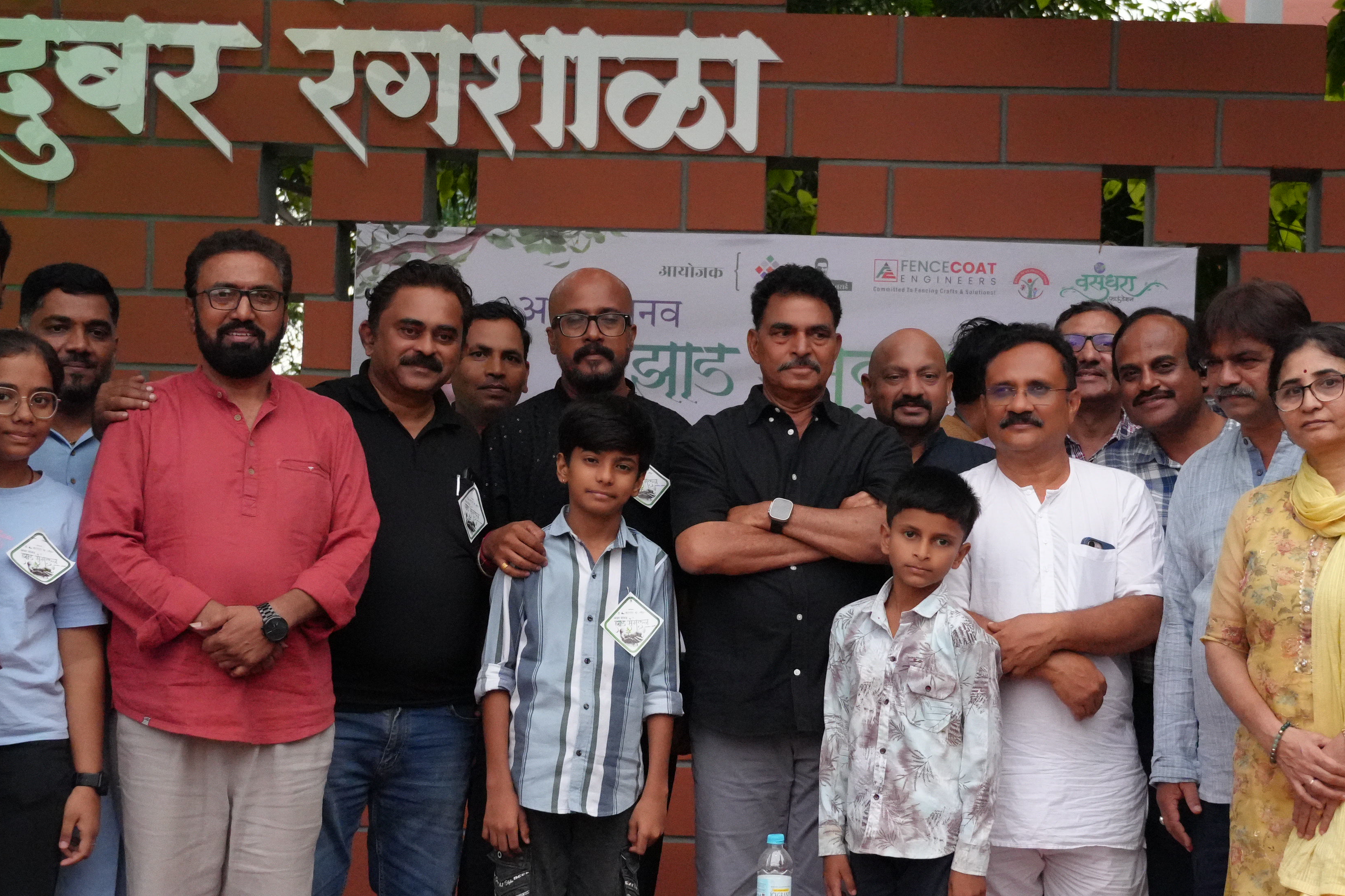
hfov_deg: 29.6
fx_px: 2540
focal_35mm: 68
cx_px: 735
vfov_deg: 20.0
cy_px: 515
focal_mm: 34
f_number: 4.5
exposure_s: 1/90
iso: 6400
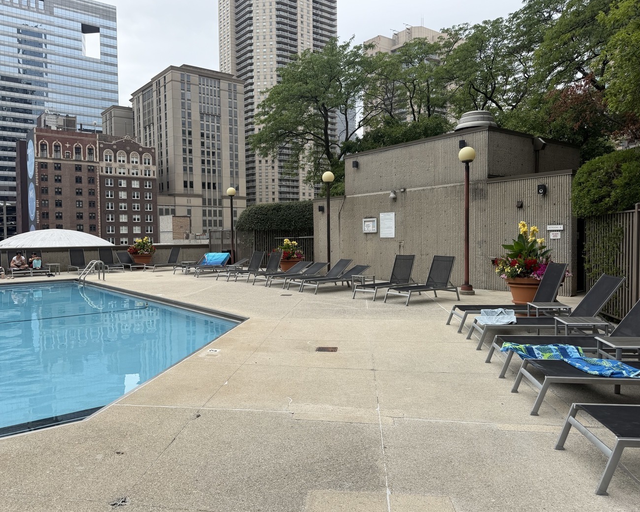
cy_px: 255
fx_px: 493
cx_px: 292
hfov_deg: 65.9
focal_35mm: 26
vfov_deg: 54.9
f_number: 1.78
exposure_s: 1/3021
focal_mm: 6.76
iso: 80
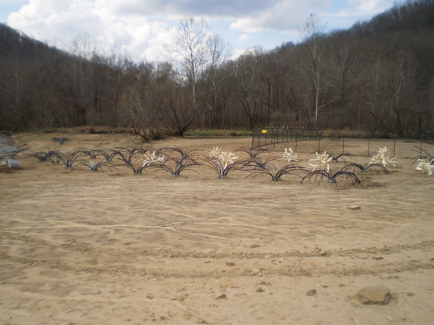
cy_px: 162
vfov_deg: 39.7
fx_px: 451
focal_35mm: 36
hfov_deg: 51.4
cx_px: 217
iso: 64
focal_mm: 6.3
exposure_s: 1/1000
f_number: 3.1
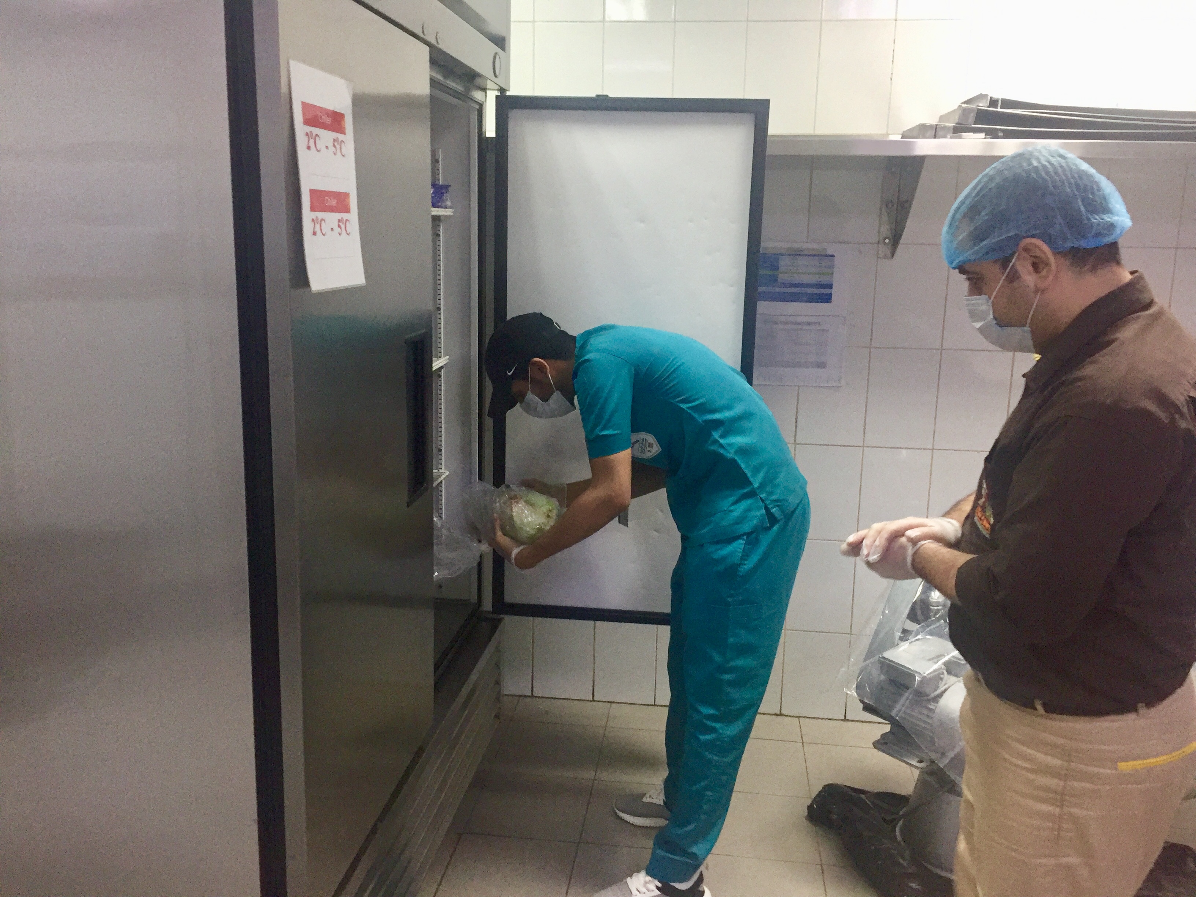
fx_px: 1002
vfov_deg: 48.2
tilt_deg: -13.5
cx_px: 598
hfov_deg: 61.7
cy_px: 448
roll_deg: -1.3
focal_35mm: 29
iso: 200
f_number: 2.2
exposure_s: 1/30
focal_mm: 4.15
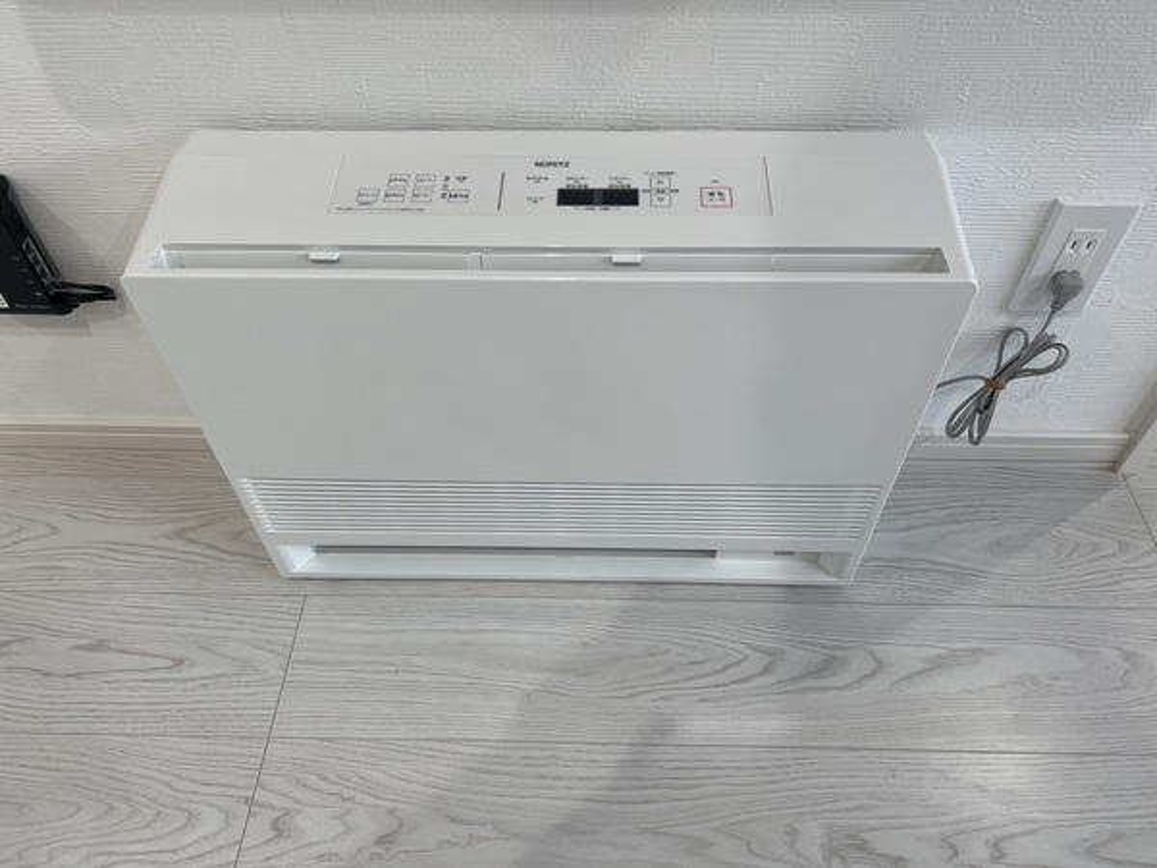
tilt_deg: -49.8
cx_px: 578
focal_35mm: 26
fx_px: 869
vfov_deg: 53.1
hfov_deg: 67.3
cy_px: 434
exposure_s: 1/100
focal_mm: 5.7
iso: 50
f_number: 1.5
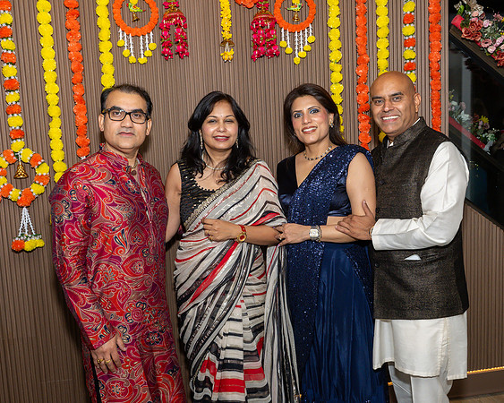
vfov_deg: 39.3
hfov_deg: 48.1
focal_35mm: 38
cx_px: 250
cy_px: 198
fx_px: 565
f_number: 8
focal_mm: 22
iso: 800
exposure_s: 1/250
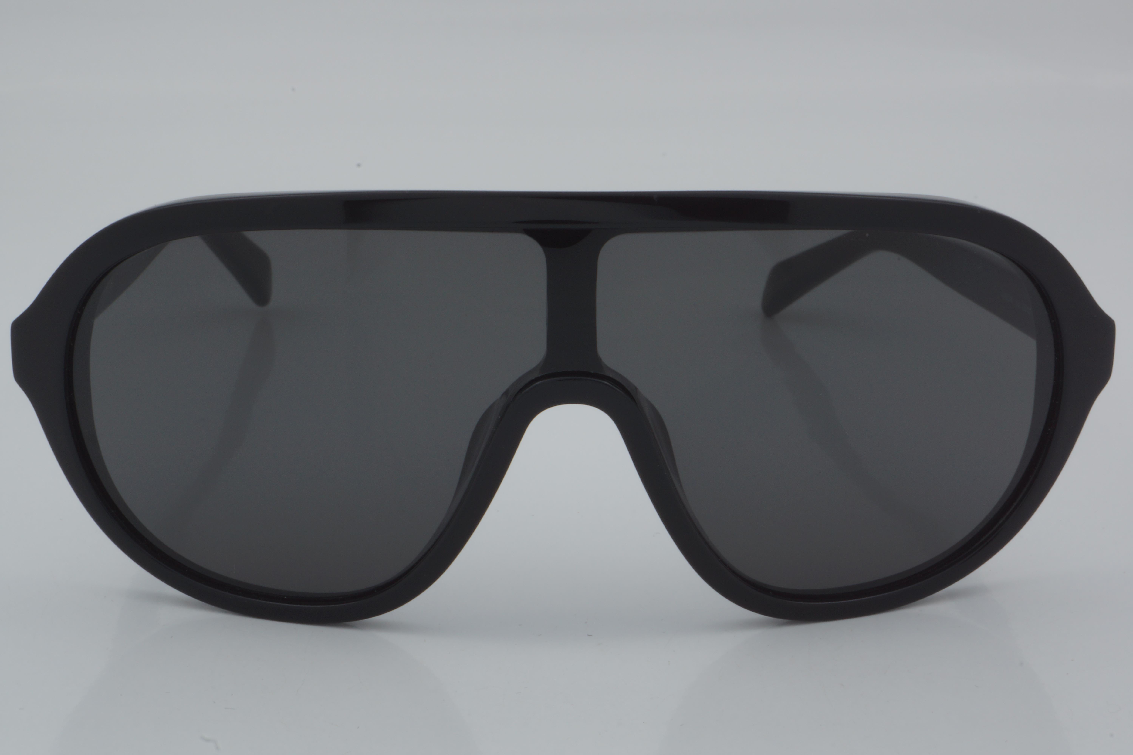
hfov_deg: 24.6
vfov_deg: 16.6
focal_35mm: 82
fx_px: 2596
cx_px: 566
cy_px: 378
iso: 100
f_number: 32
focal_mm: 55
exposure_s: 1/4
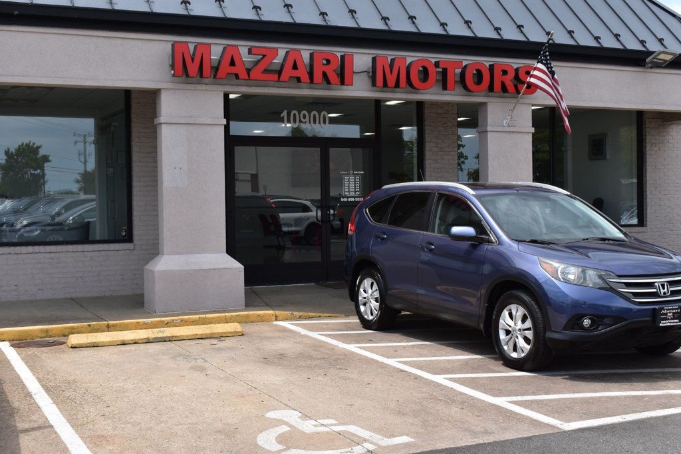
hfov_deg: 41.1
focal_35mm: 48
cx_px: 340
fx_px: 908
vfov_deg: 28.1
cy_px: 227
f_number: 11
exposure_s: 1/500
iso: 400
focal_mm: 32
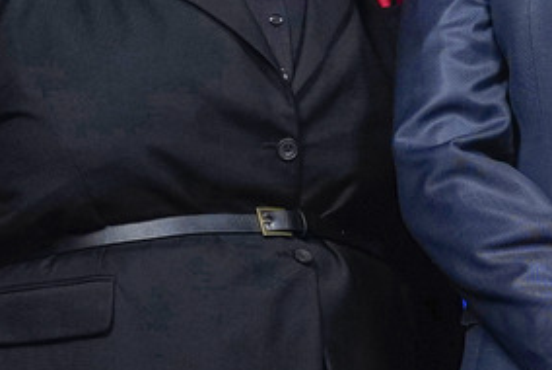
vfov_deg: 6.4
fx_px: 3315
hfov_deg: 9.3
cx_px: 727
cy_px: 260
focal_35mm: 216
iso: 1000
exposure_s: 1/50
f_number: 6.3
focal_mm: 32
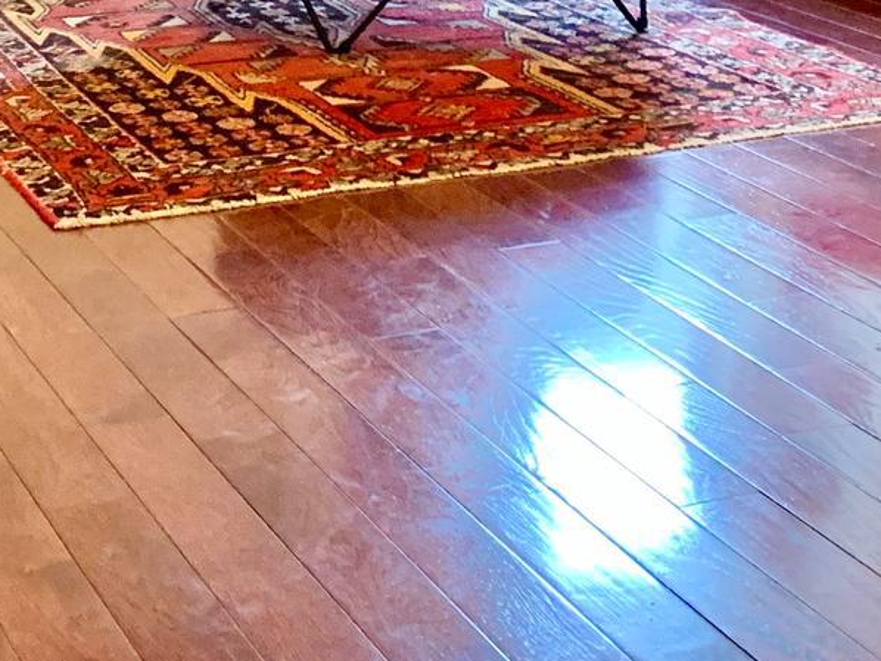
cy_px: -412
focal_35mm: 89
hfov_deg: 22.0
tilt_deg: -0.1
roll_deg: +0.7
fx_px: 2266
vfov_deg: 15.0
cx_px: 452
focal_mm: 4.25
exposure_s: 1/60
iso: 160
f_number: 1.8
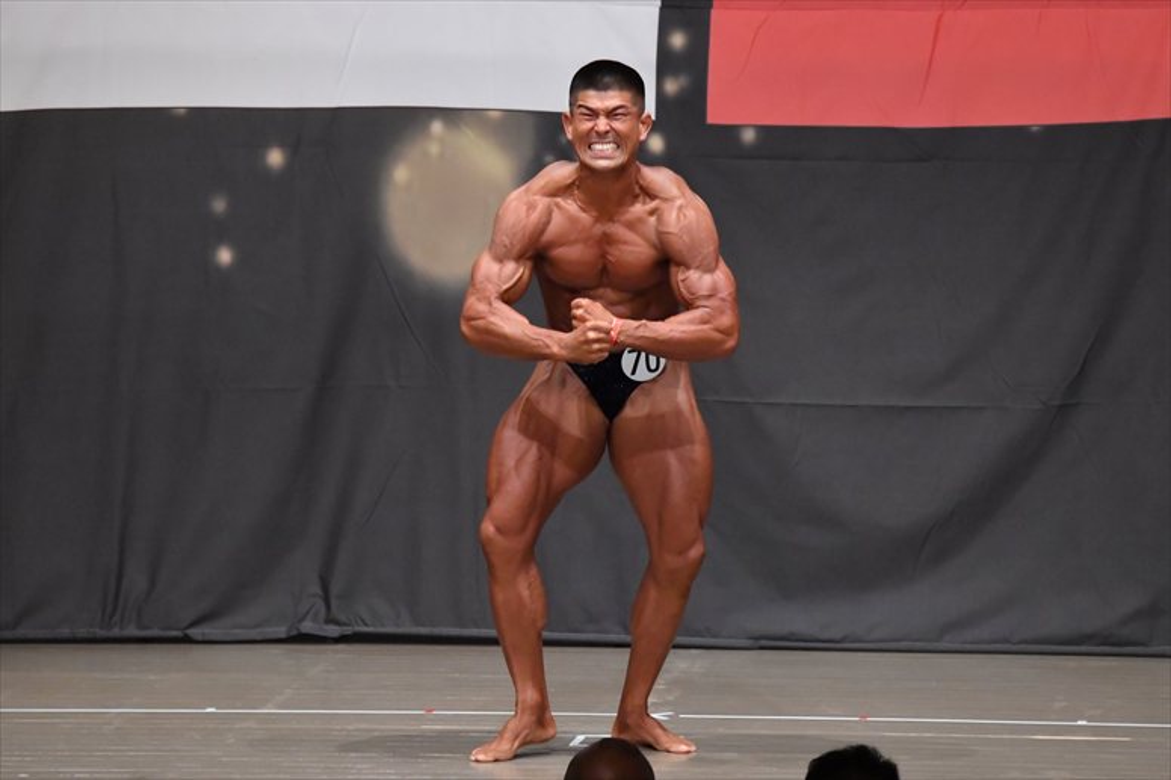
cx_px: 586
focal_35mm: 255
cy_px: 390
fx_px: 8291
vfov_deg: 5.4
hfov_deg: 8.1
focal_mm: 170
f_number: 5.6
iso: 6400
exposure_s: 1/400
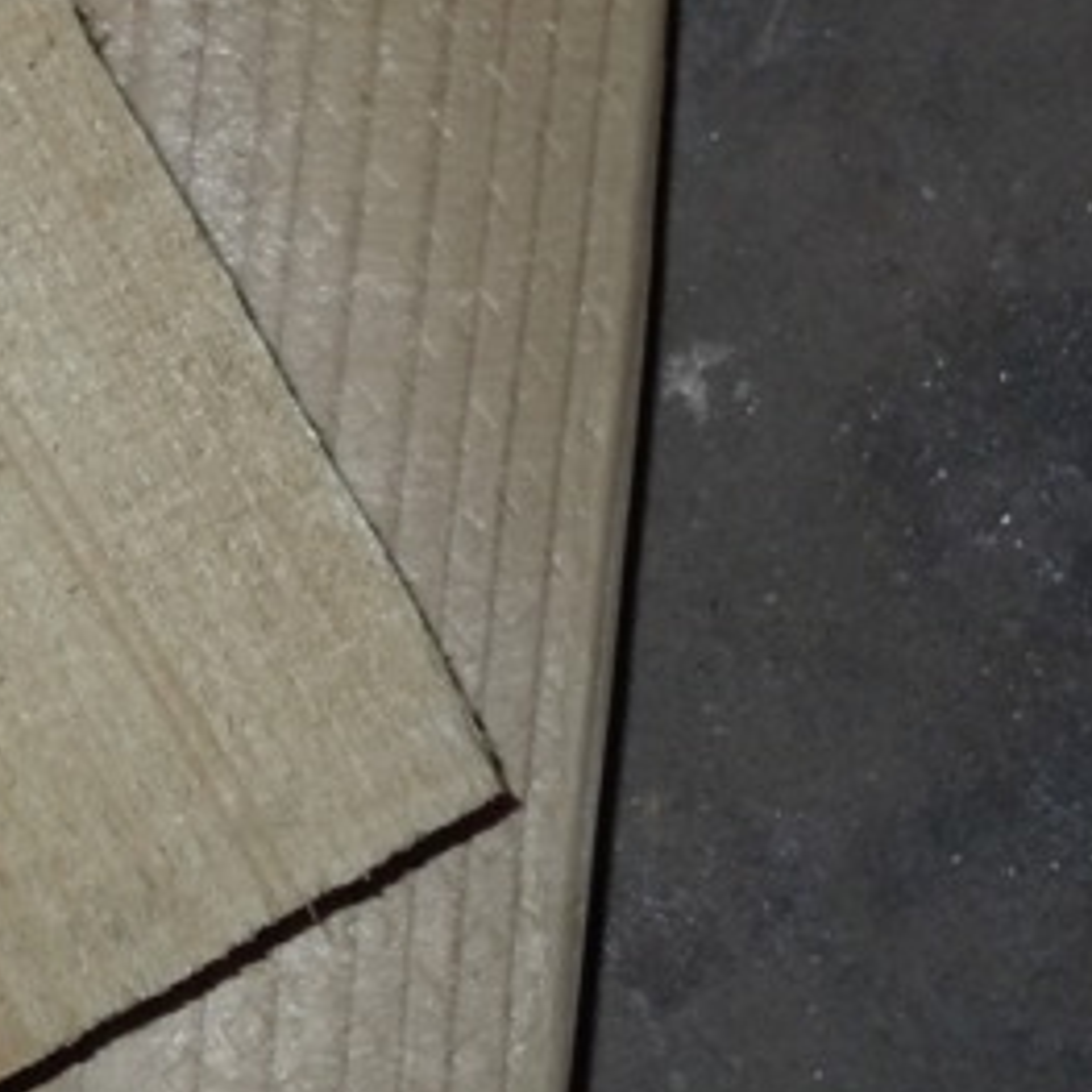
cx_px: -133
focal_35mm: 145
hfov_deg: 11.8
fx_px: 5175
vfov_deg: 11.9
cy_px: 71
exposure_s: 1/30
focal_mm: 9.6
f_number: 4.9
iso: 160
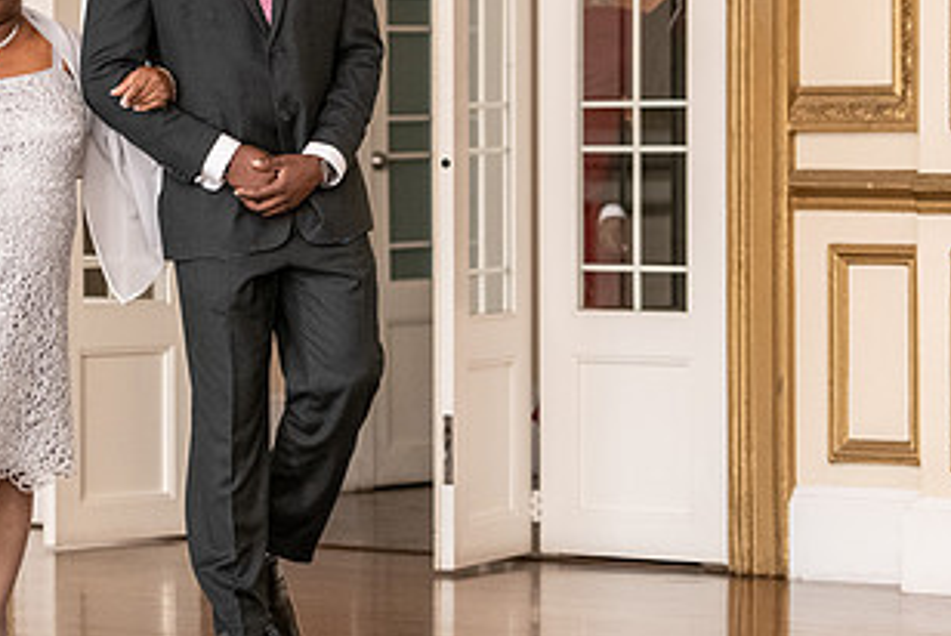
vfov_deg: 6.6
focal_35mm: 207
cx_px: 256
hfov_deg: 9.9
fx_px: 5473
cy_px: 174
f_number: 2.8
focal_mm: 110
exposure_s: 1/500
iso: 3200
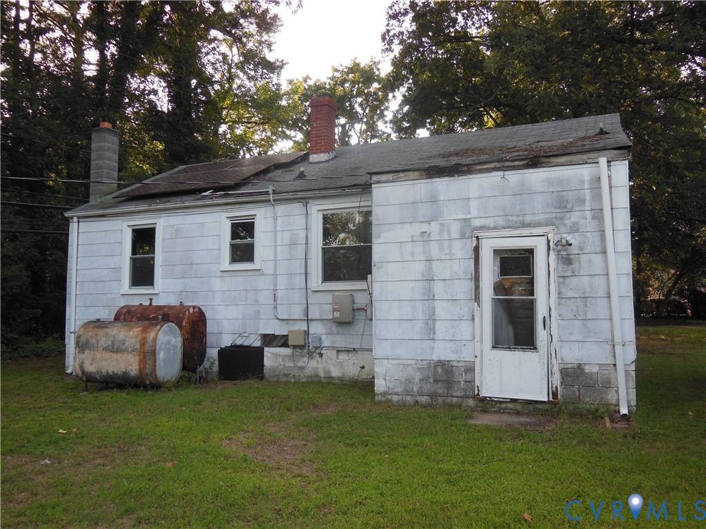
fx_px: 591
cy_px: 264
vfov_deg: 48.2
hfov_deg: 61.7
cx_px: 353
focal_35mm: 29
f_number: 3.7
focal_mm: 5.2
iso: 125
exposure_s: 1/160
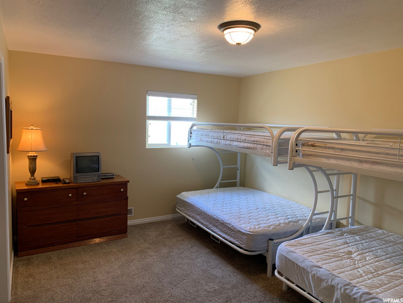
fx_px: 303
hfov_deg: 67.3
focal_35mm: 26
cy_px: 152
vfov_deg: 53.1
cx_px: 202
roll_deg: -1.8
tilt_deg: -5.3
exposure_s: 1/60
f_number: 1.8
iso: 64
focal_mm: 4.25
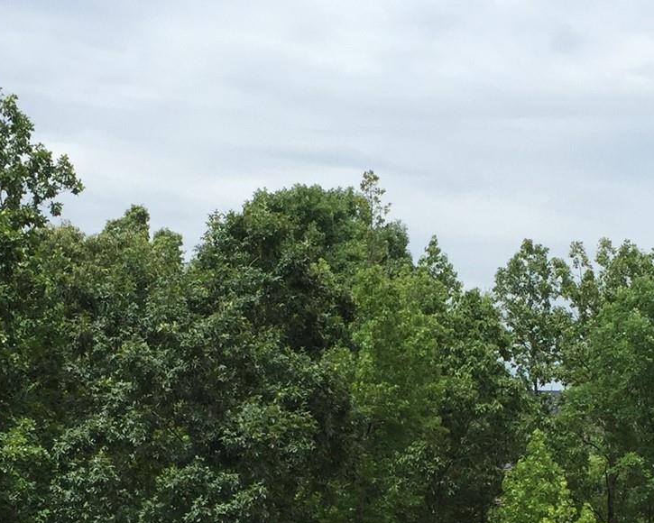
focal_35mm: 80
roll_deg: -2.6
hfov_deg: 23.8
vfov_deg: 18.4
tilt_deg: -2.7
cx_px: 382
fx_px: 1548
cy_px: 592
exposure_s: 1/2198
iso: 32
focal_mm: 4.15
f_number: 2.2
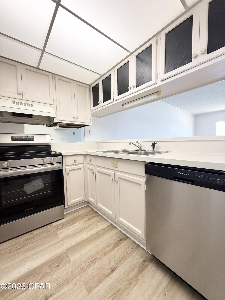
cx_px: 112
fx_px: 121
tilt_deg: -3.5
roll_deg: +0.6
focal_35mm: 14
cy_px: 150
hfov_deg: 85.7
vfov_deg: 102.1
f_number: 2.2
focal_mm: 2.22
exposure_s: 1/99
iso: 160
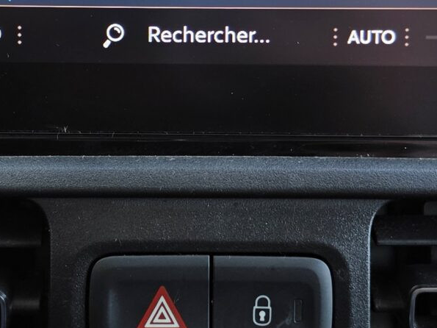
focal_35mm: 99
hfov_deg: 19.8
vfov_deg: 14.9
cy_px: 94
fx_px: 1250
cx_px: 171
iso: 25
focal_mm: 6.5
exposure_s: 1/359
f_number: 1.4
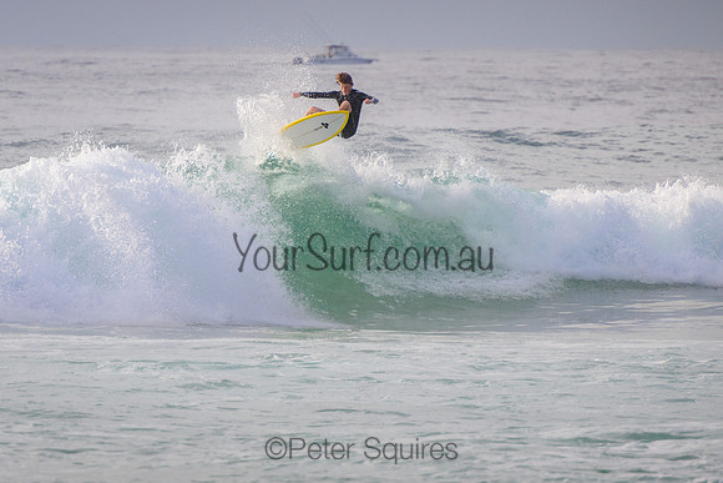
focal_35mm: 550
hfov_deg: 3.7
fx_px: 11051
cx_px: 249
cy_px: 247
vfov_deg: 2.5
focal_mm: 400
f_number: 5.6
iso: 320
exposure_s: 1/2000
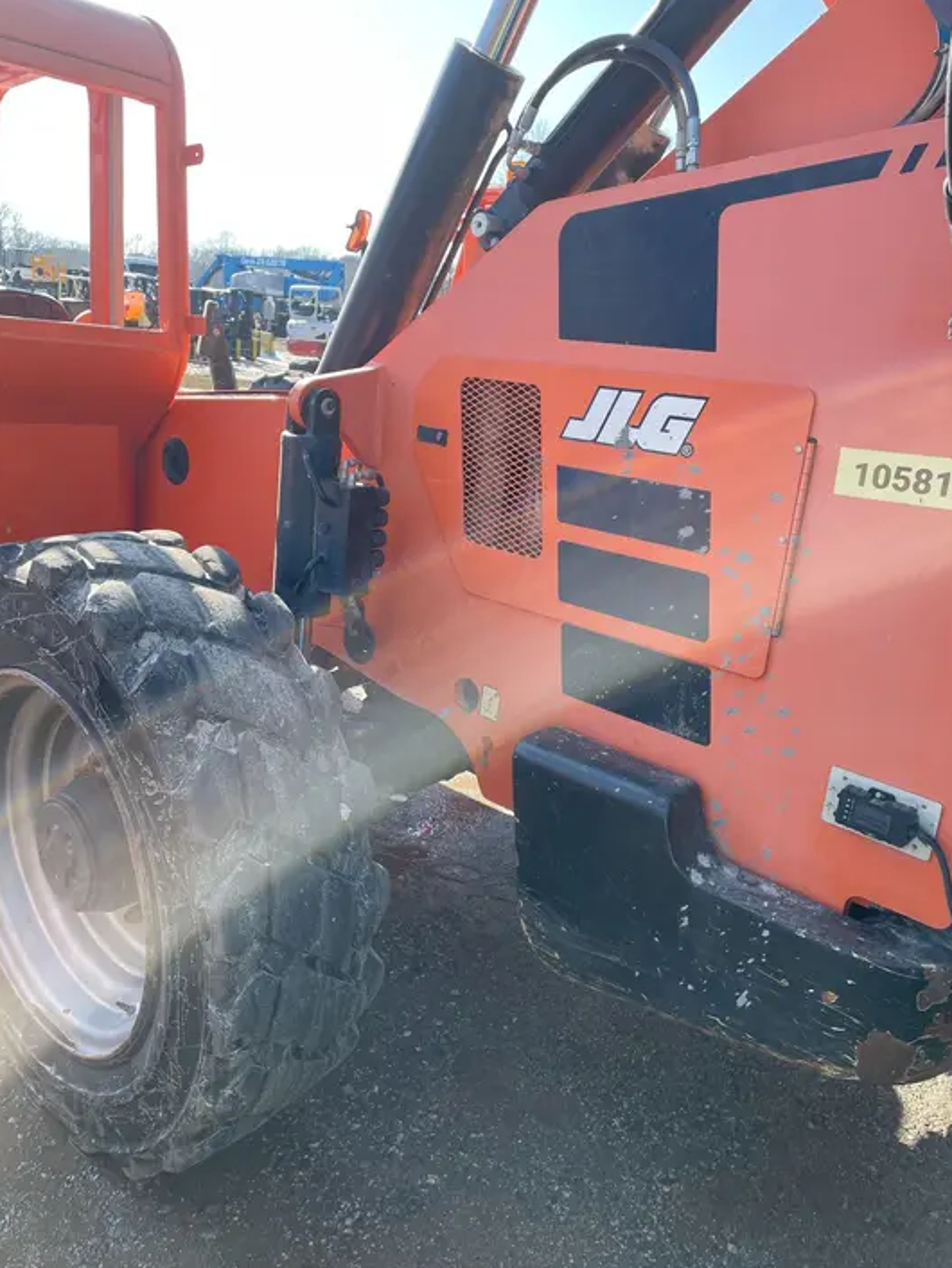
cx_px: 474
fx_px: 989
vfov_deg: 65.3
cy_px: 619
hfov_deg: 51.4
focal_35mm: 27
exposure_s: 1/729
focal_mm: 4.2
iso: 32
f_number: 1.6
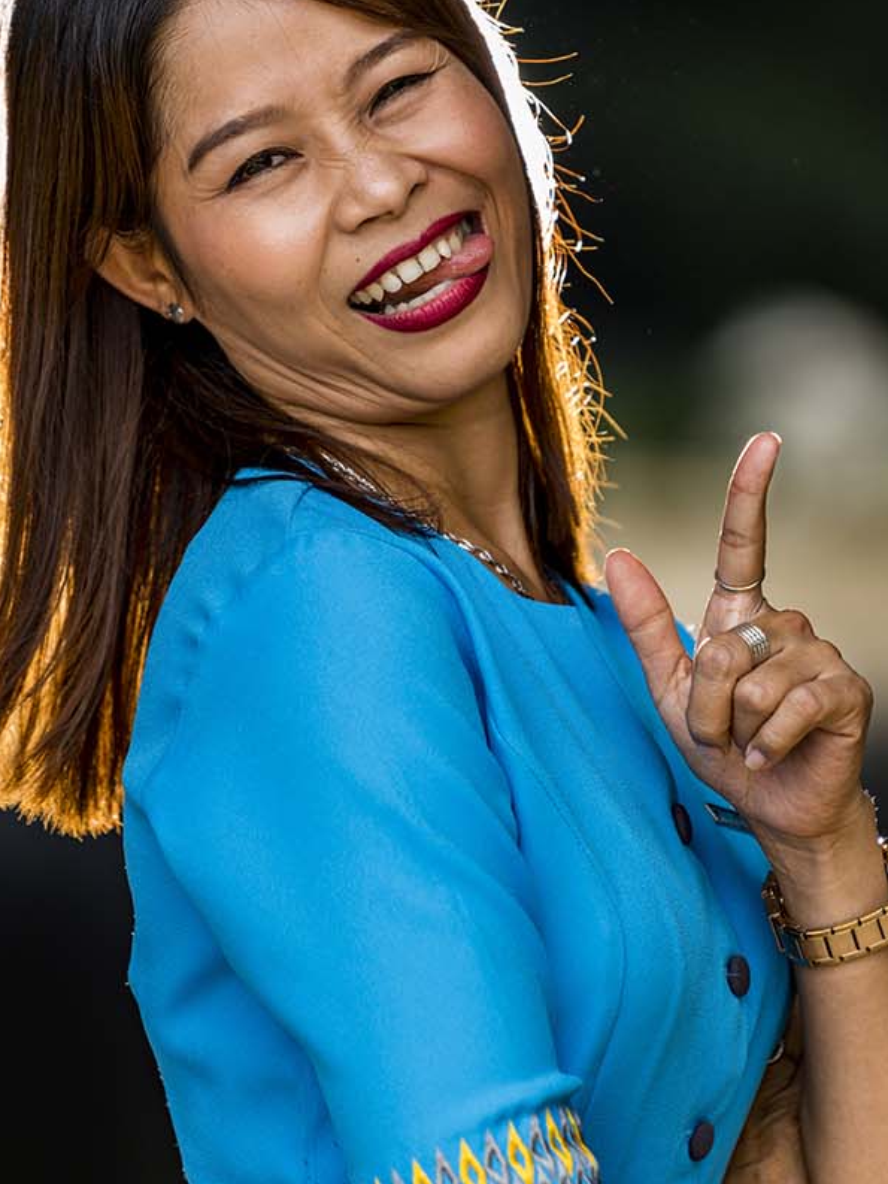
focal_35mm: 349
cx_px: 475
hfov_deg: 4.3
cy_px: 779
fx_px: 11934
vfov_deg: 5.7
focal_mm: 200
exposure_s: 1/500
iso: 100
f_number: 2.8
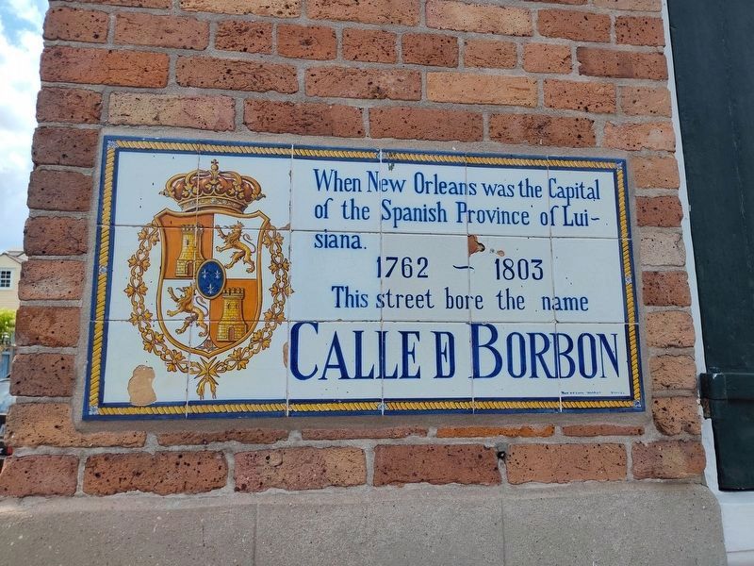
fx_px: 501
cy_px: 283
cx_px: 377
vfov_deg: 58.9
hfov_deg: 73.9
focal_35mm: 23
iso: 100
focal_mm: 5.56
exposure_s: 1/1360
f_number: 1.8
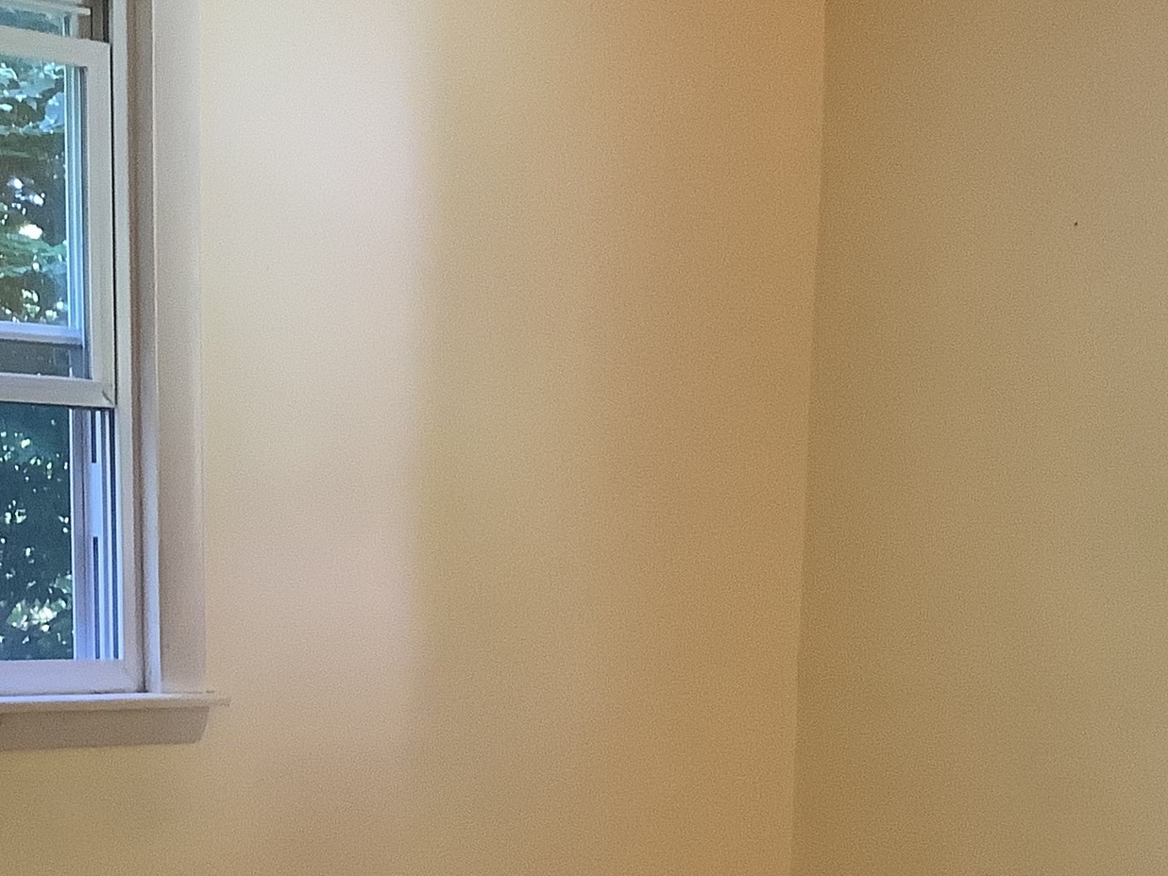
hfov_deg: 25.2
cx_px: 787
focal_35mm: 77
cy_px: 974
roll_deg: -1.2
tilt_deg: -11.6
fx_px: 2598
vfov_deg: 18.4
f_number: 2.4
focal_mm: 3.3
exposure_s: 1/60
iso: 320
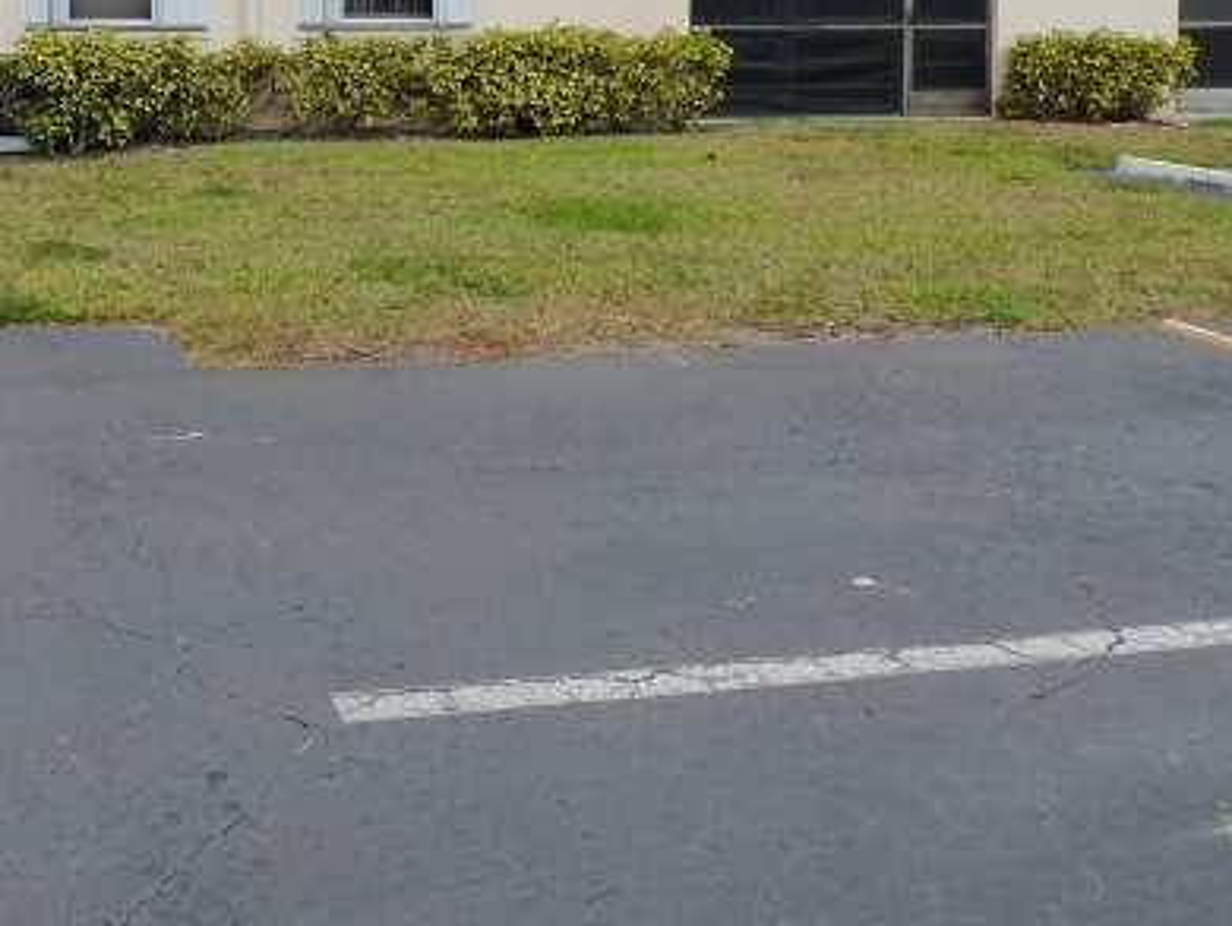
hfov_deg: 44.2
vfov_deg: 32.9
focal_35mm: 41
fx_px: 1460
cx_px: 303
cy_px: 54
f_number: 3.5
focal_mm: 3.58
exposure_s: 1/640
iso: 200
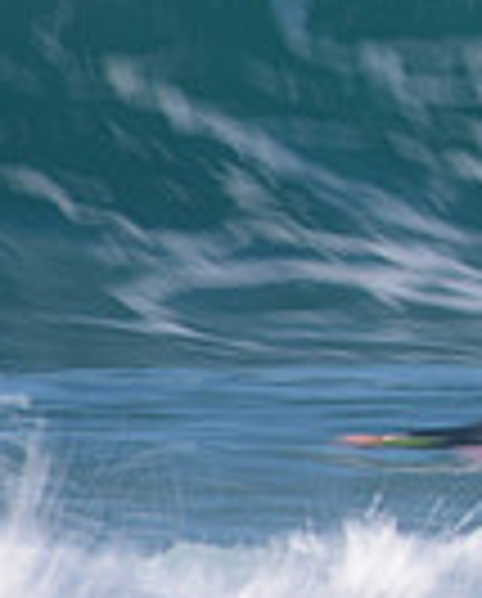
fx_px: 36323
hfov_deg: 0.8
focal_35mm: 2044
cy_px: 16
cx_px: 1257
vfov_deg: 0.9
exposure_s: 1/13
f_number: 14
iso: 31
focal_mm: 500
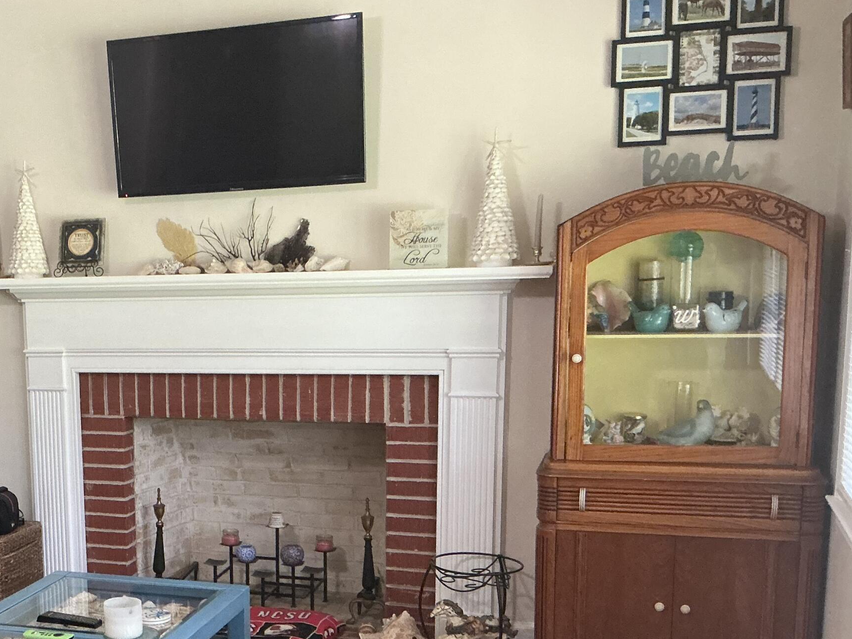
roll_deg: +2.0
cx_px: 132
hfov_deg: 37.1
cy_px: 476
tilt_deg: -10.8
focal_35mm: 49
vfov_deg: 29.2
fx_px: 1206
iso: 250
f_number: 1.8
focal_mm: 3
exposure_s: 1/60
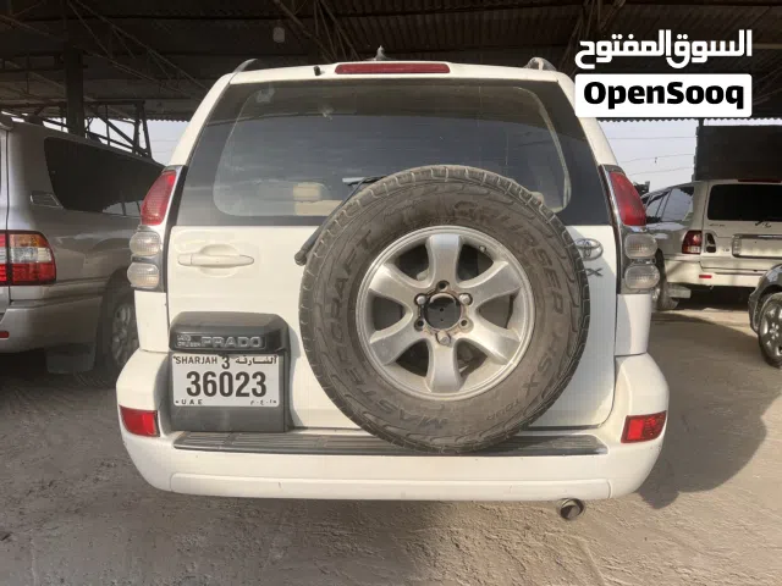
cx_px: 391
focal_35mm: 26
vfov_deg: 53.1
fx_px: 587
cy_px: 293
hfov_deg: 67.3
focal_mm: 5.7
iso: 50
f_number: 1.5
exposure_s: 1/2695
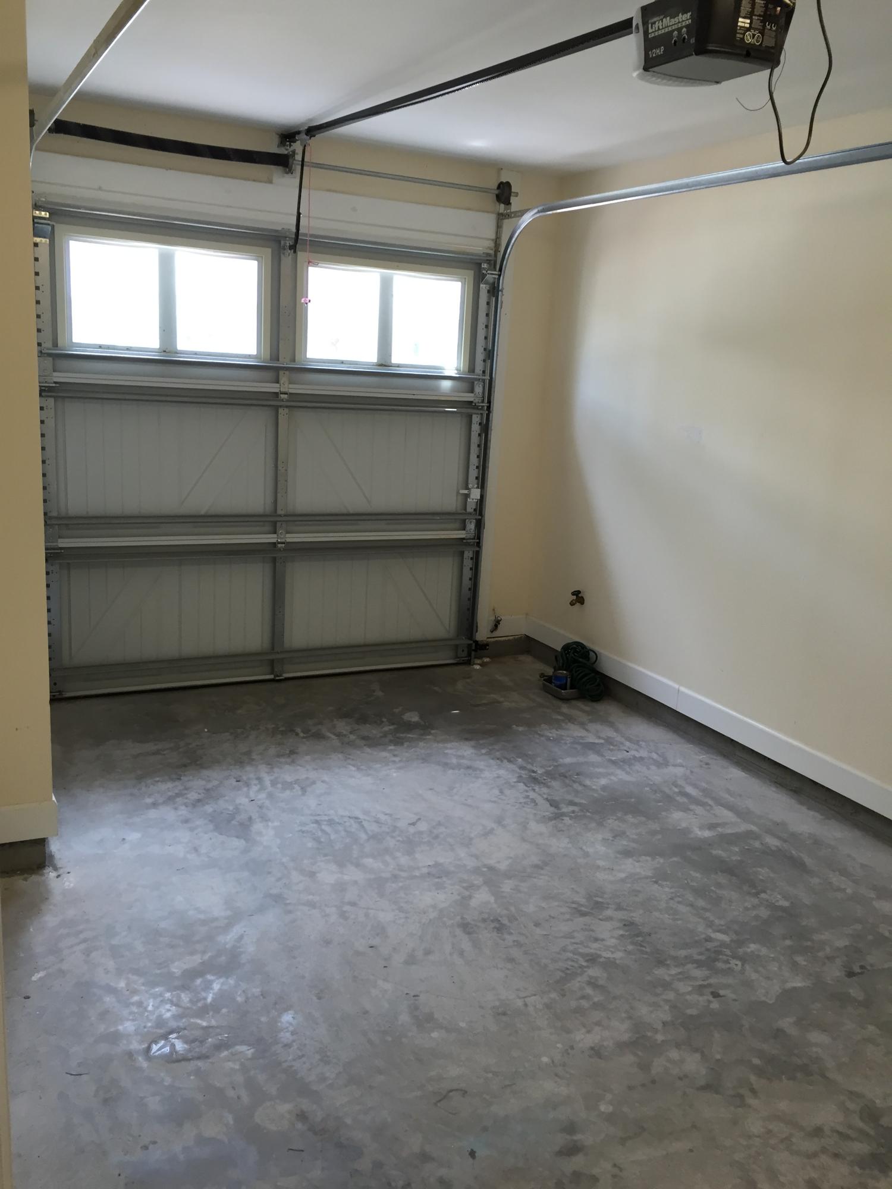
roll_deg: -3.1
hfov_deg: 48.2
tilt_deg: -11.2
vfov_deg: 61.7
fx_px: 996
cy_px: 594
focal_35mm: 29
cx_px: 446
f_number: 2.2
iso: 40
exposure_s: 1/40
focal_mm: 4.15
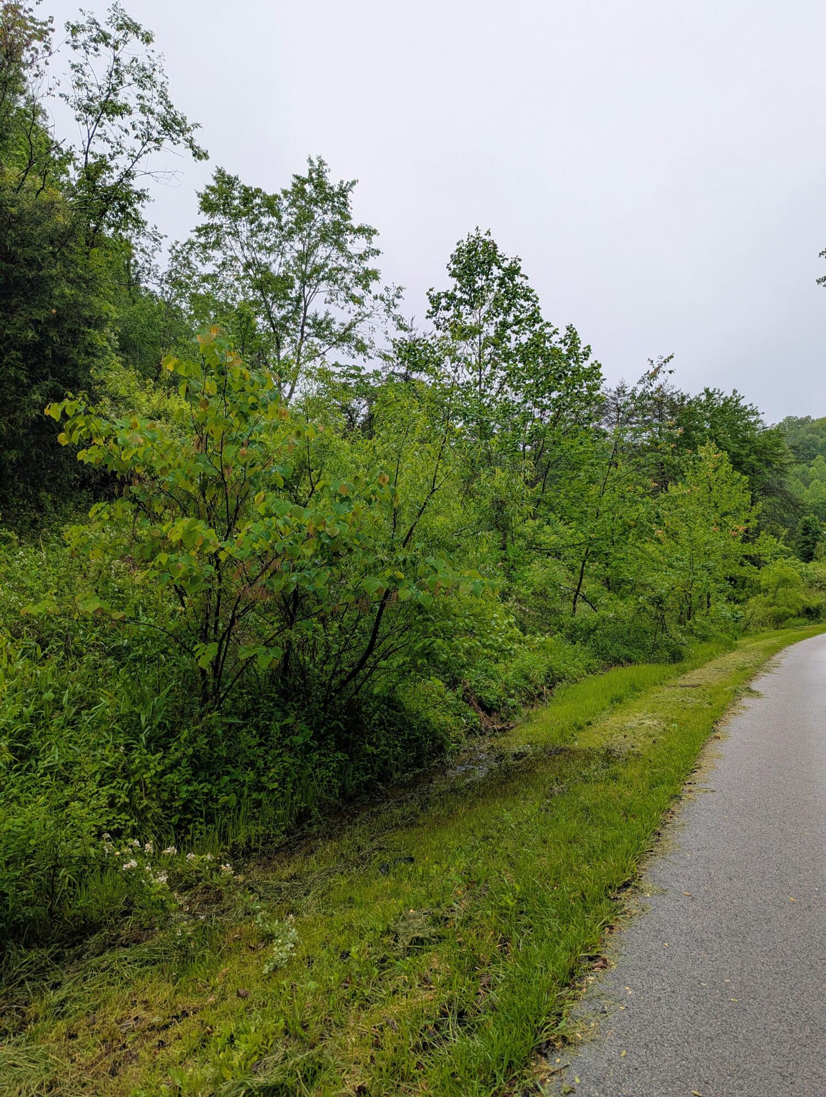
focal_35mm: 24
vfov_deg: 71.5
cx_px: 413
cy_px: 548
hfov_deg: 56.9
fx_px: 762
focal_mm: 6.81
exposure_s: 1/928
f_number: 1.85
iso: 46
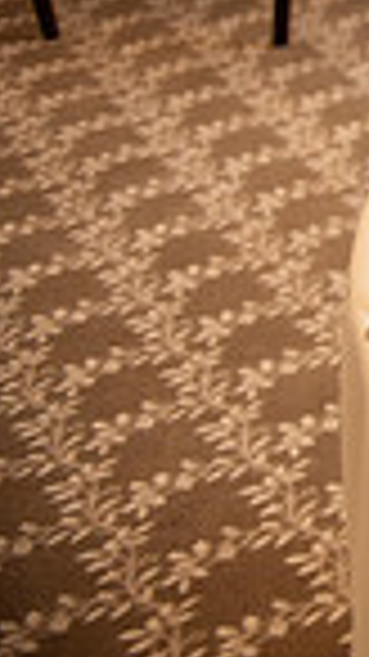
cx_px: 1300
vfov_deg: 20.1
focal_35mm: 100
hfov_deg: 8.6
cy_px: -124
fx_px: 1741
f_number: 2.8
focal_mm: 24
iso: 100
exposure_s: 1/160
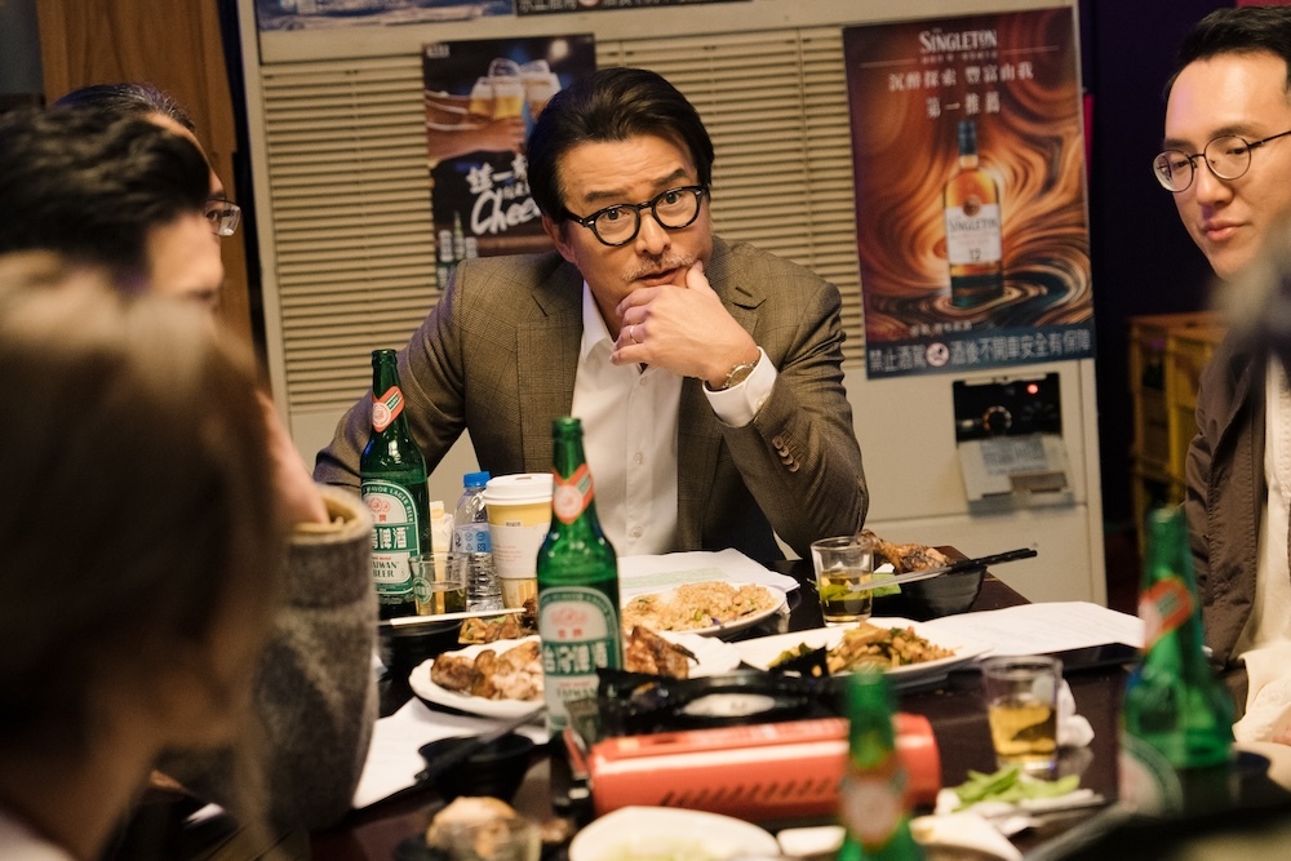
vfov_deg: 16.3
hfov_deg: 24.2
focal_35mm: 84
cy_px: 430
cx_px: 646
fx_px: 3013
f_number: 2.8
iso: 3200
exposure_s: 1/160
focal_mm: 56
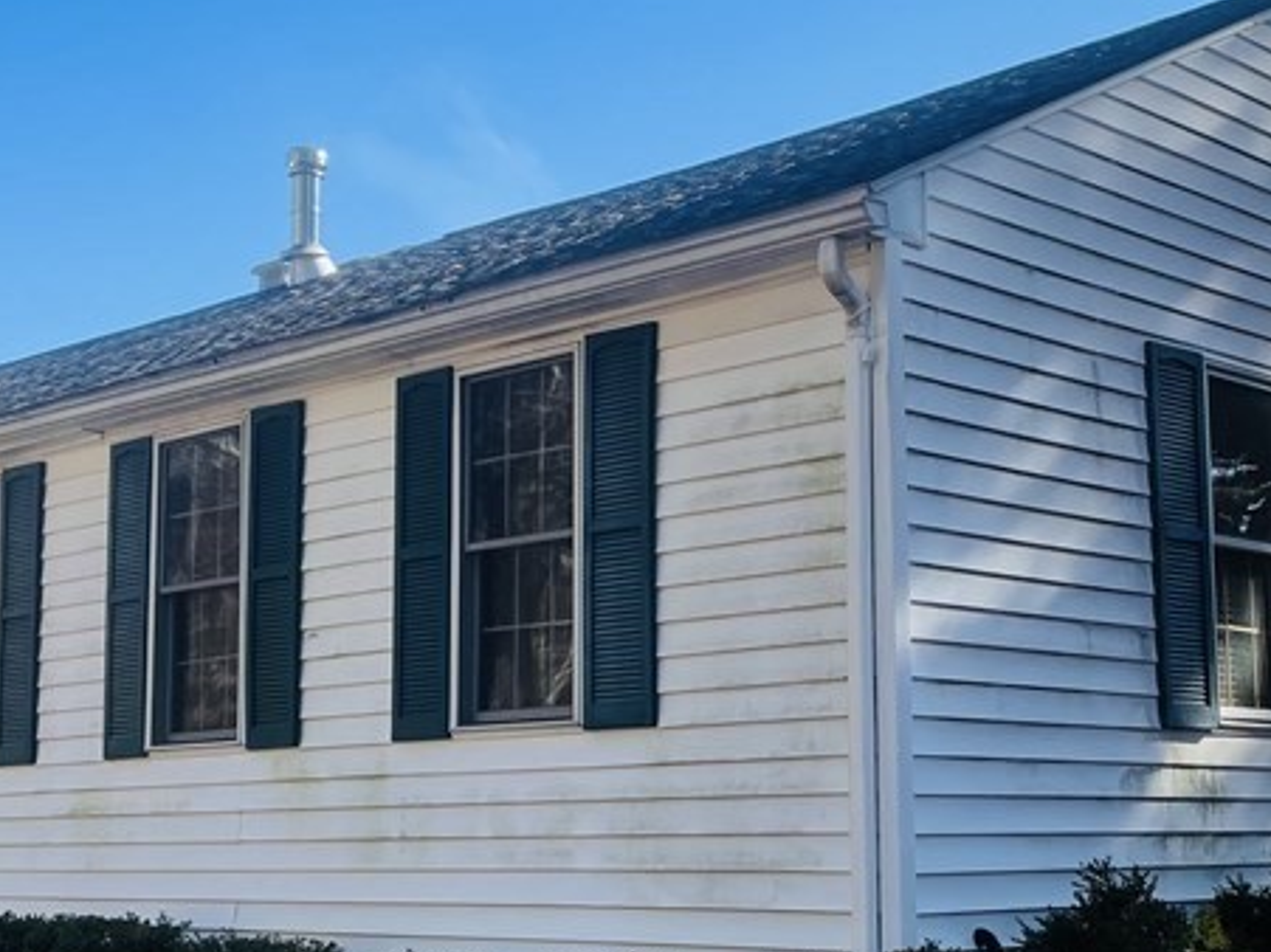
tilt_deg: +8.7
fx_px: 2166
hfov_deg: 32.6
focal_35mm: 59
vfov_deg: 24.8
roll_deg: +1.1
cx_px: 736
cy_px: 541
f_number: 1.6
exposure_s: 1/2212
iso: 32
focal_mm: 4.2
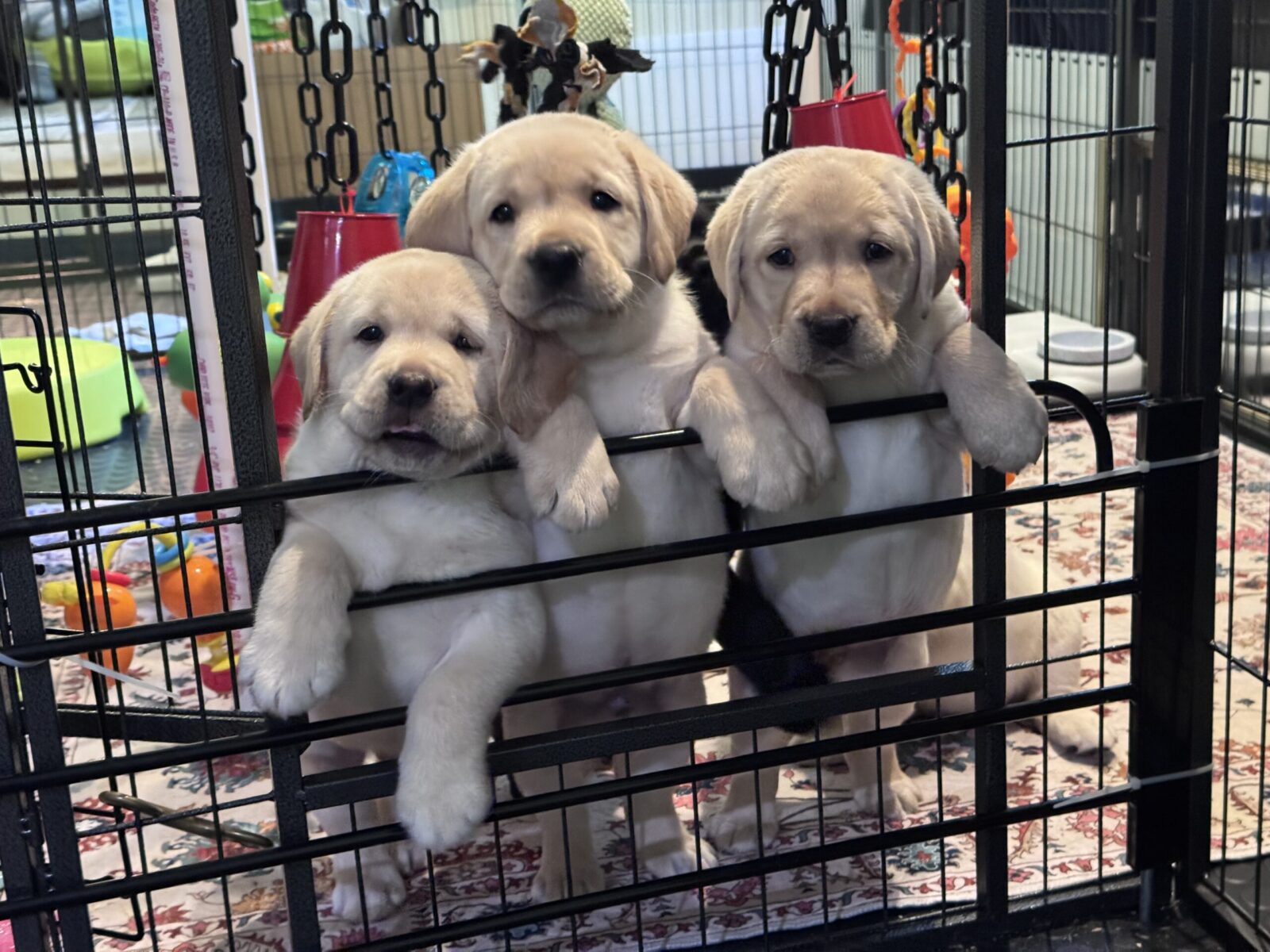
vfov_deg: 30.3
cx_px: 635
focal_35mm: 48
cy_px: 476
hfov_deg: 39.7
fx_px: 1761
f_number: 1.78
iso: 500
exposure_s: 1/30
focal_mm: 6.76
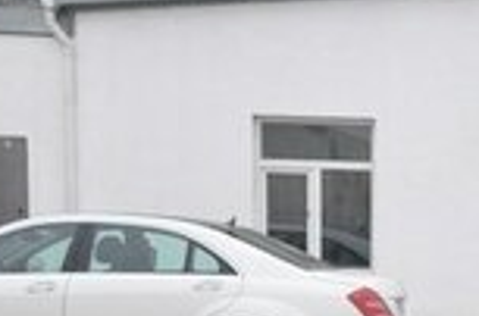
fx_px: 1806
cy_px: 466
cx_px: 836
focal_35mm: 136
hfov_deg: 13.7
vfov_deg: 9.7
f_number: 5.6
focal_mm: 21
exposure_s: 1/1600
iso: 3200
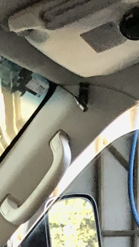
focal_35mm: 152
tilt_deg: -19.0
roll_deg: +2.5
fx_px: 996
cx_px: -32
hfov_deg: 7.9
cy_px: 574
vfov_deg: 11.8
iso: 100
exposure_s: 1/7
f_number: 1.8
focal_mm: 3.99
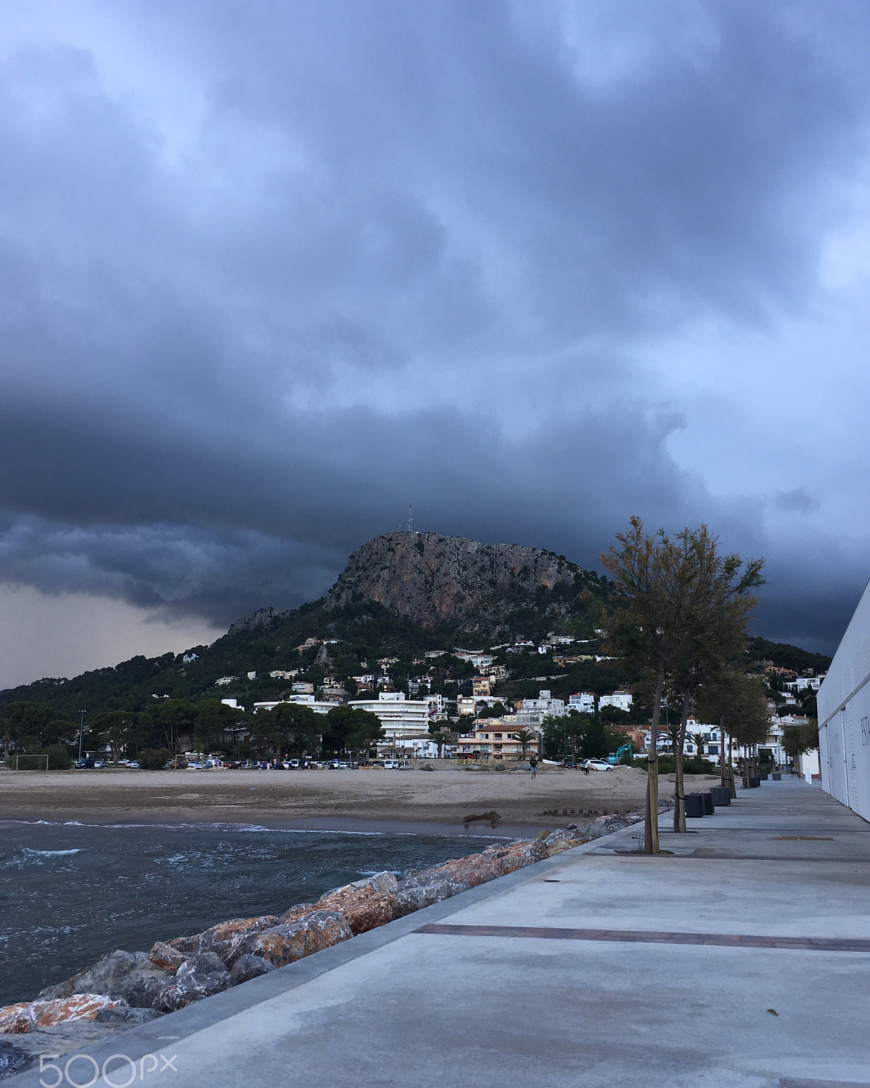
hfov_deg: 47.1
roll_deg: -1.2
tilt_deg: +10.2
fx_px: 998
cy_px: 573
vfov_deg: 57.1
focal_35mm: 31
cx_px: 439
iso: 25
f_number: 2.2
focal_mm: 4.15
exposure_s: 1/107
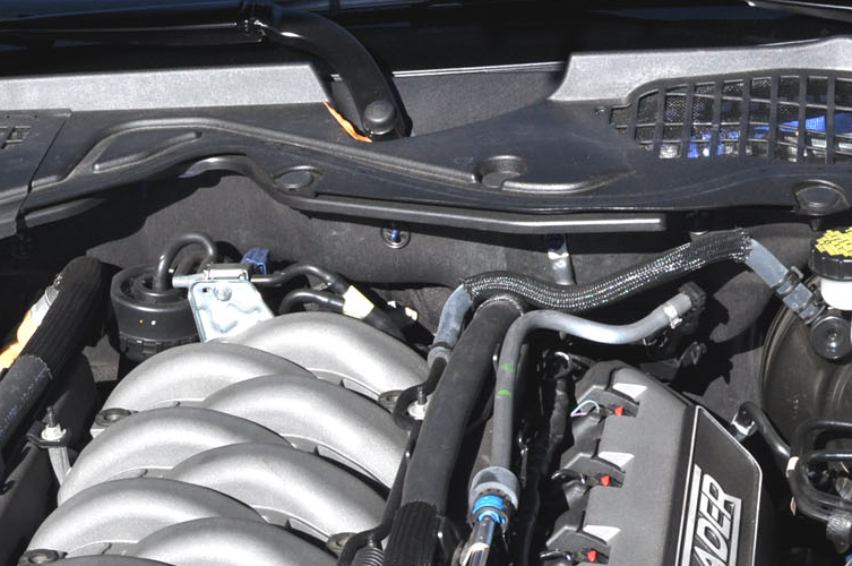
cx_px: 84
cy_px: 644
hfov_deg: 18.1
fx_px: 2624
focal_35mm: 111
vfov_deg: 12.1
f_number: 10
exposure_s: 1/400
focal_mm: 26
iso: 200
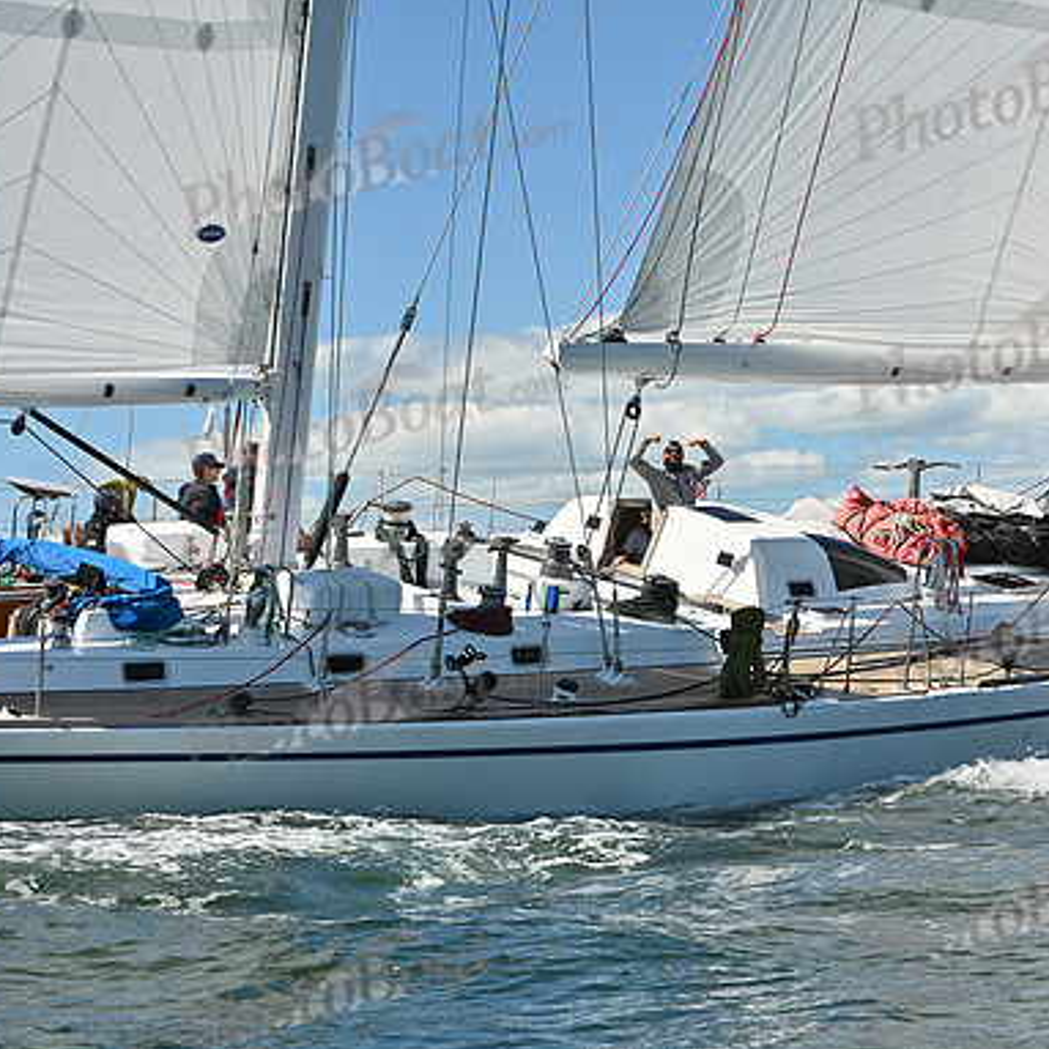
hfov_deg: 19.2
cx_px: 712
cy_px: 524
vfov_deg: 19.3
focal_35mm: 90
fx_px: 3086
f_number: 11
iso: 320
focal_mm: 70
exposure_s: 1/800
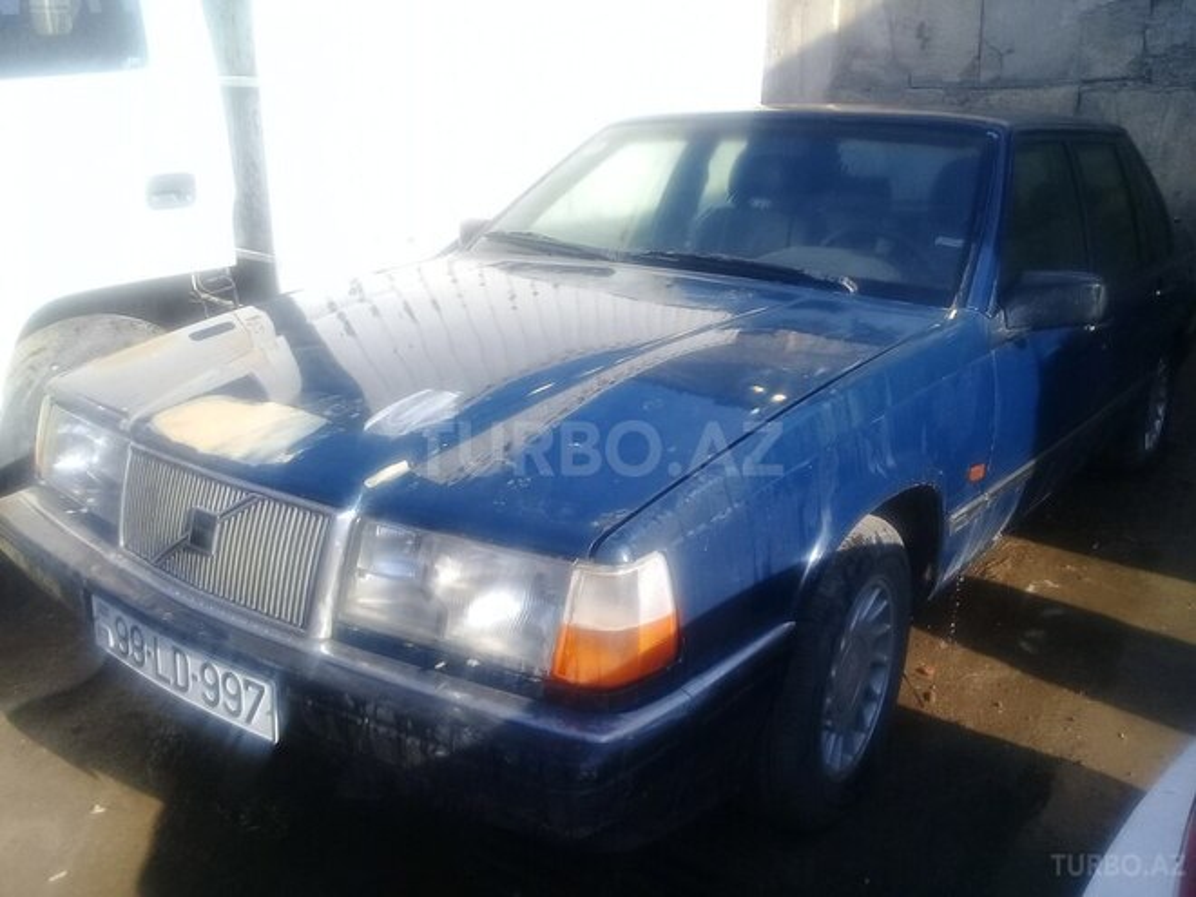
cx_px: 598
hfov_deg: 58.4
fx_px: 1071
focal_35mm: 31
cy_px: 448
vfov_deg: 45.4
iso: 50
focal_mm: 3.3
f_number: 2.2
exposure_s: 1/561
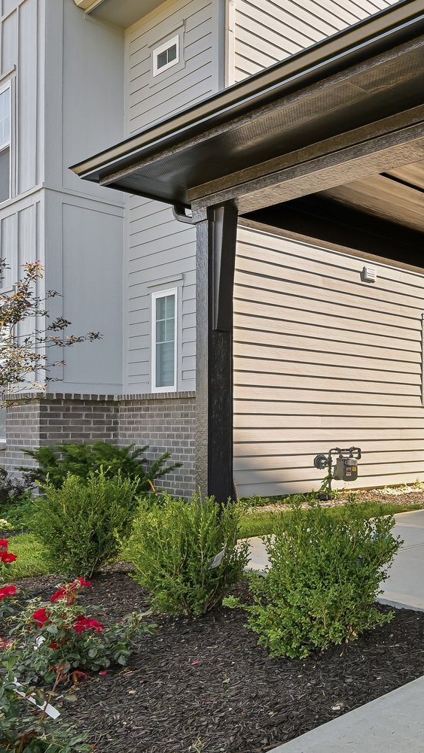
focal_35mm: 30
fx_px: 600
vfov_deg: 64.1
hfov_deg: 27.0
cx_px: 642
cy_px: 422
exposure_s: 1/40
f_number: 8
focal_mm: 14
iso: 100
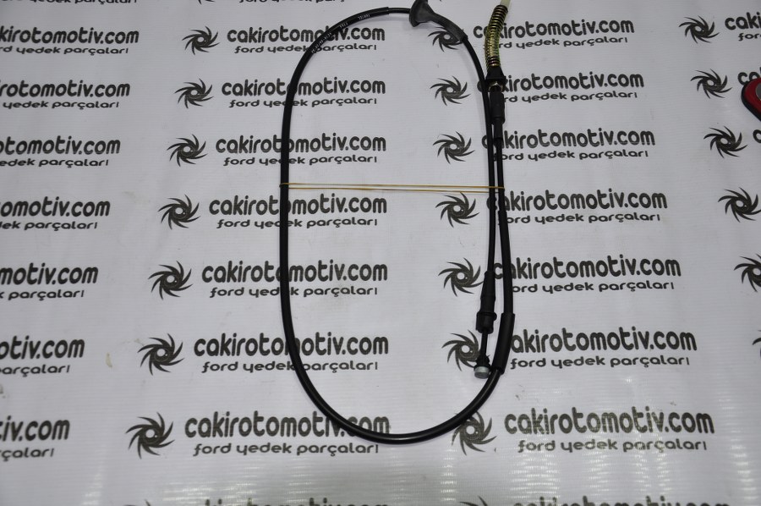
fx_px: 950
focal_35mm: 45
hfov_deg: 43.6
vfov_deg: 29.8
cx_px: 380
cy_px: 253
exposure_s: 1/100
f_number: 4.5
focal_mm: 30
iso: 200
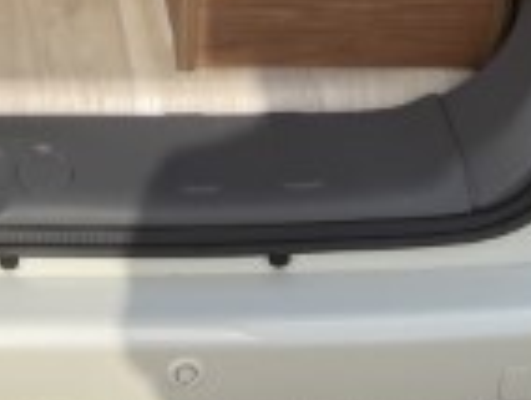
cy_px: -441
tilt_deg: -20.9
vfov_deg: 11.3
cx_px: -135
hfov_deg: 16.0
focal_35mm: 117
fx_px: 1798
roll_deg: +1.2
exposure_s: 1/452
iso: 50
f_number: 1.6
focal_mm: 5.1
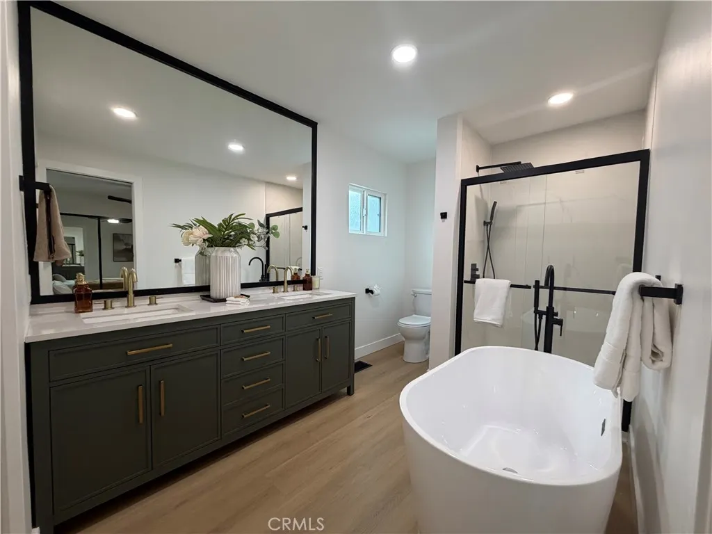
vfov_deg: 85.7
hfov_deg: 102.1
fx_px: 288
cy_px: 267
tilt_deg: -3.3
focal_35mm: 14
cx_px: 356
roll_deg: -0.2
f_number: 2.2
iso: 160
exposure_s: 1/120
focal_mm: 2.22
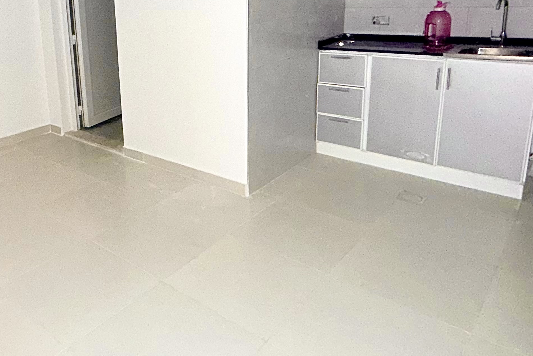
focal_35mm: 31
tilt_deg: -12.9
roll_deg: +2.9
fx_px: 459
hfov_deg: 57.5
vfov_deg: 41.2
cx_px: 139
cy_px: 93
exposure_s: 1/16
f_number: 2.2
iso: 250
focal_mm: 2.22
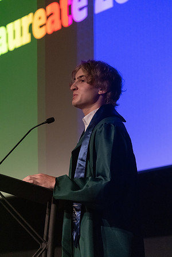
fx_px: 1139
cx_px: 86
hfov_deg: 8.6
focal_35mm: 159
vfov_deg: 12.9
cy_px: 128
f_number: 4
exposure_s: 1/320
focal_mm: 159
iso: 10000
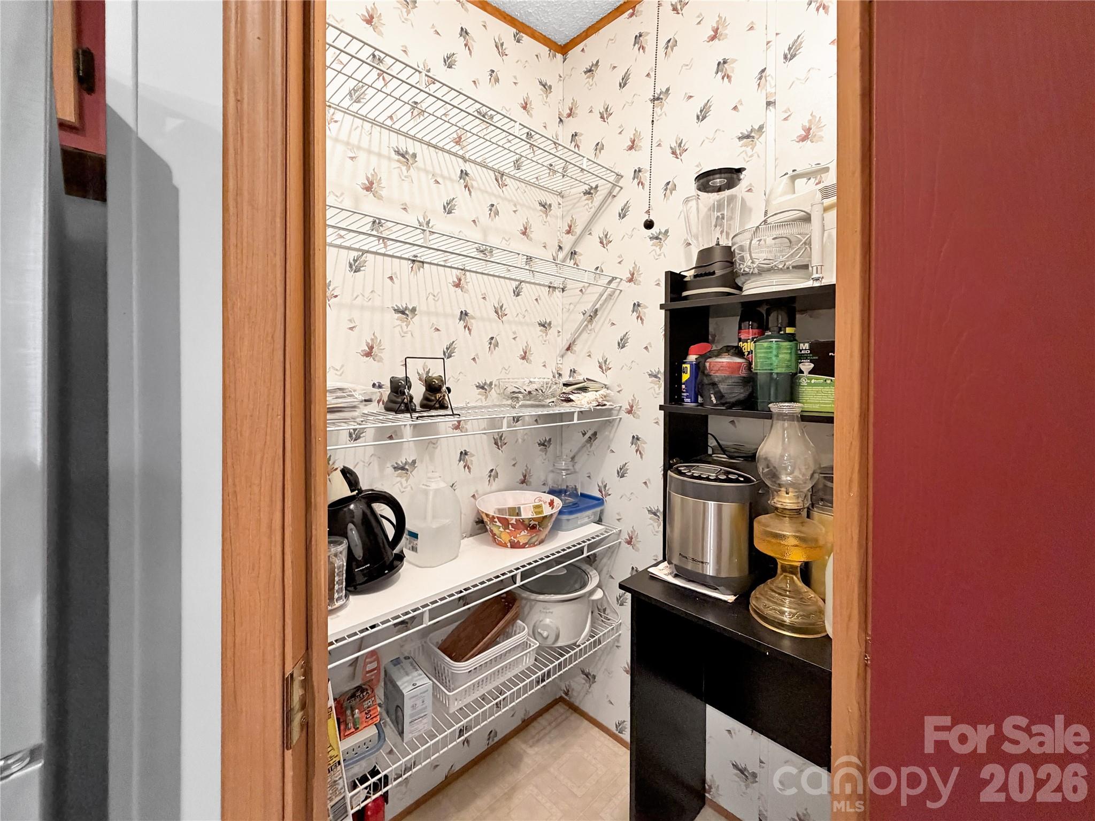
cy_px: 410
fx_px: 443
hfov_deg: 102.1
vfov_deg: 85.7
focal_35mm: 14
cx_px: 548
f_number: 2.2
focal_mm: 2.22
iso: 320
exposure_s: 1/60
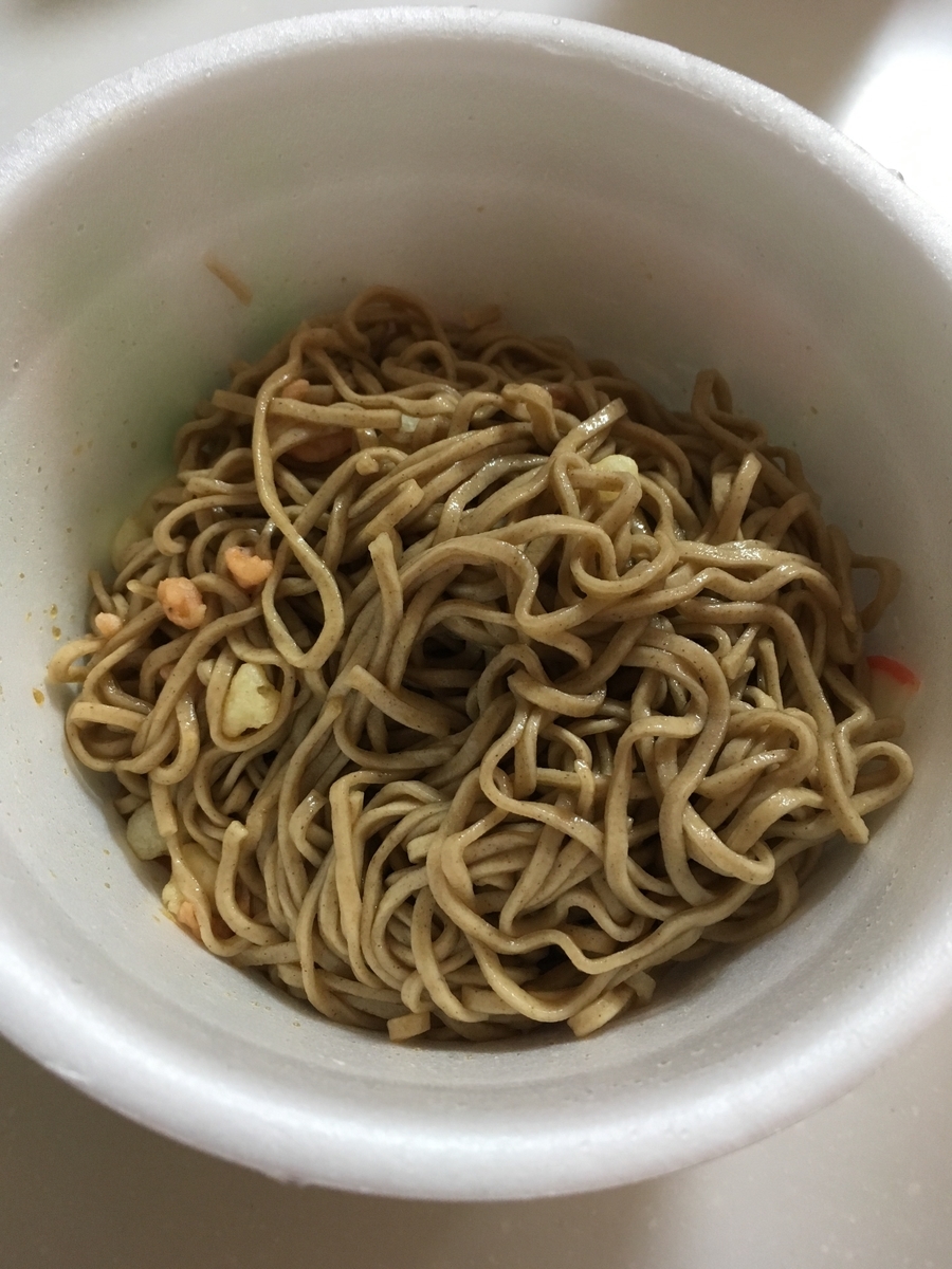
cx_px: 476
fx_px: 1063
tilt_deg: -65.5
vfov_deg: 61.7
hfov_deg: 48.2
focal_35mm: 29
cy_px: 634
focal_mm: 4.15
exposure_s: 1/30
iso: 125
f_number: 2.2
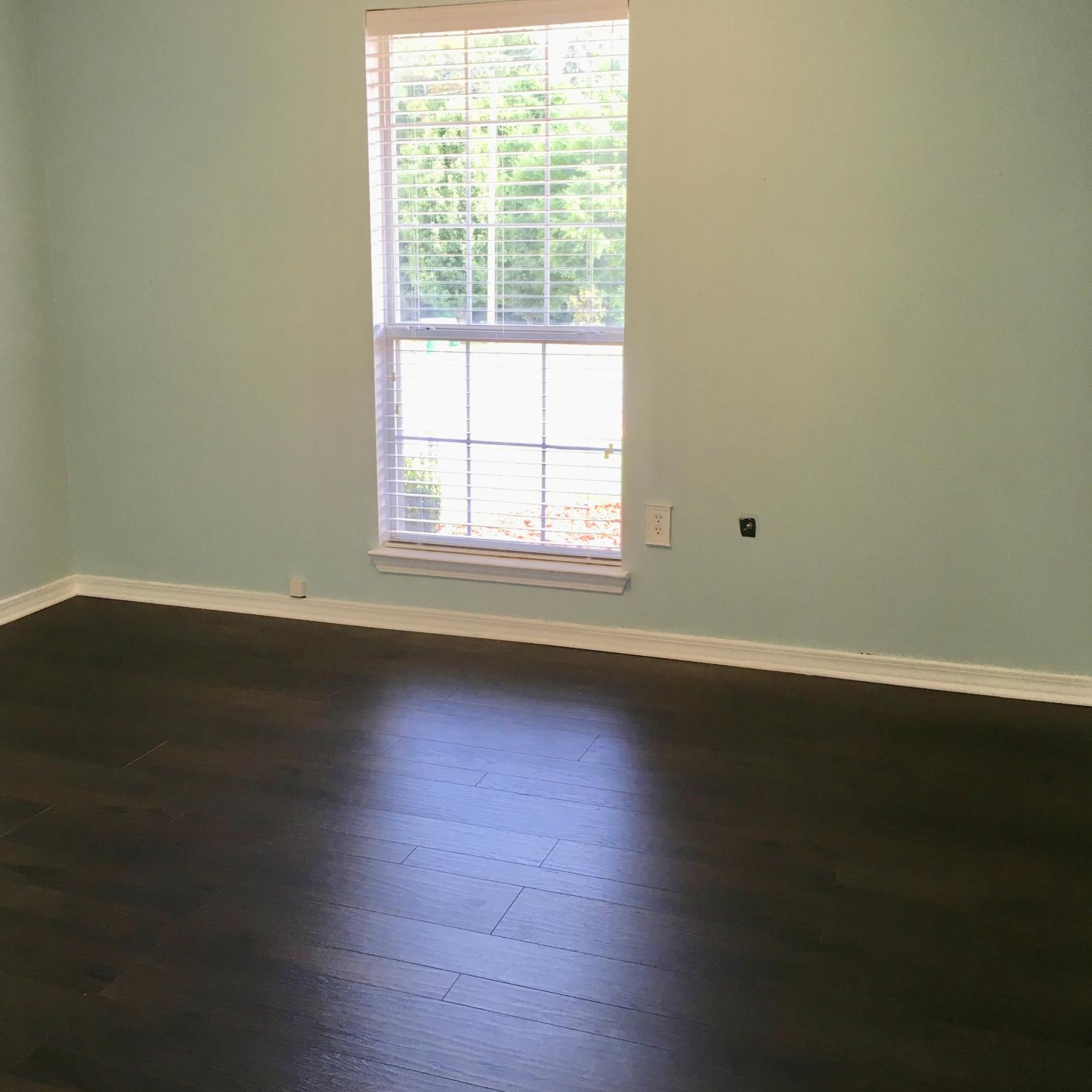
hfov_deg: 47.2
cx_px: 534
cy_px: 471
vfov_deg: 47.1
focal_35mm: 35
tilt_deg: -8.7
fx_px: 1249
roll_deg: +0.1
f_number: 2.2
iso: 25
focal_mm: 4.15
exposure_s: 1/40
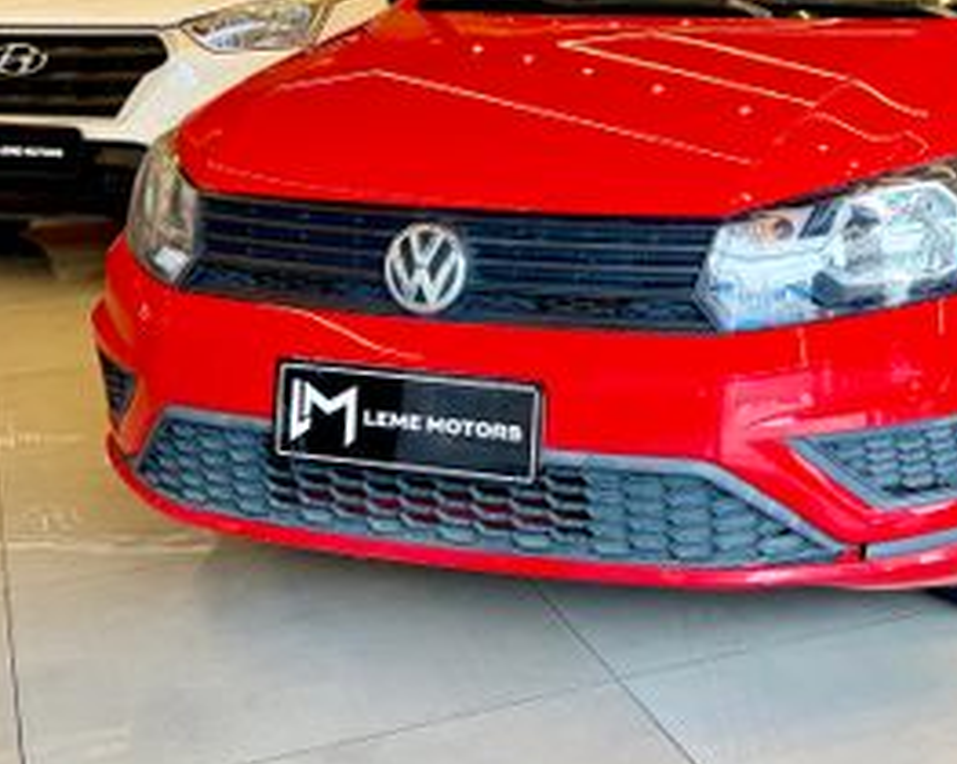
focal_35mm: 42
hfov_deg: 42.0
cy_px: 167
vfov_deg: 34.7
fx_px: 1189
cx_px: 757
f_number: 1.78
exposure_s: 1/120
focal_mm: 6.76
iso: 160
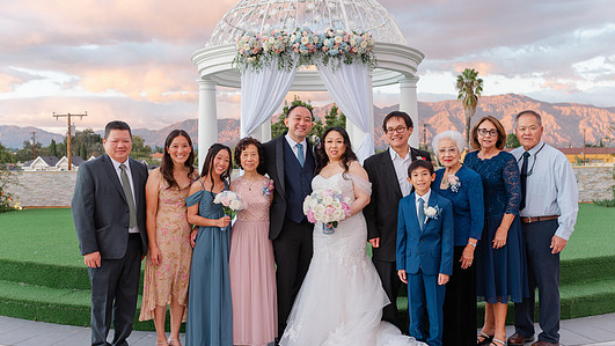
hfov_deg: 50.5
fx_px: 652
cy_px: 174
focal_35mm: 40
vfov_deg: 29.7
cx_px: 310
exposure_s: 1/125
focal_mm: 35
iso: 160
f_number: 4
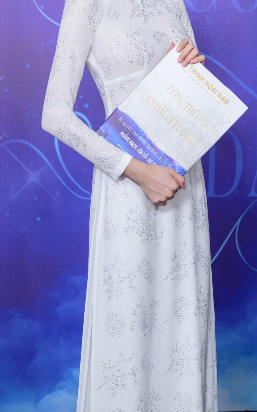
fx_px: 1289
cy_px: 114
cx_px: 153
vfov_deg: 18.0
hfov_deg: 11.4
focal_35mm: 115
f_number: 4.5
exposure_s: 1/200
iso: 400
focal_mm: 70
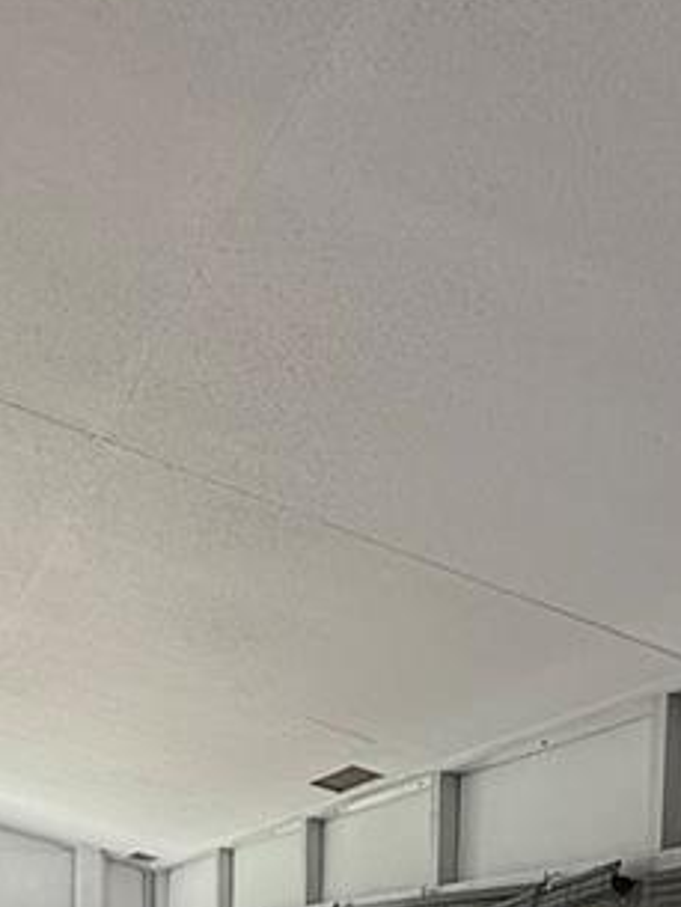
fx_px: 1442
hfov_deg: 26.1
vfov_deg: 28.7
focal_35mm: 55
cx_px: 146
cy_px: 1169
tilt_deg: -6.1
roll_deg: +0.0
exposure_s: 1/99
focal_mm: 2.22
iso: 80
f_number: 2.2
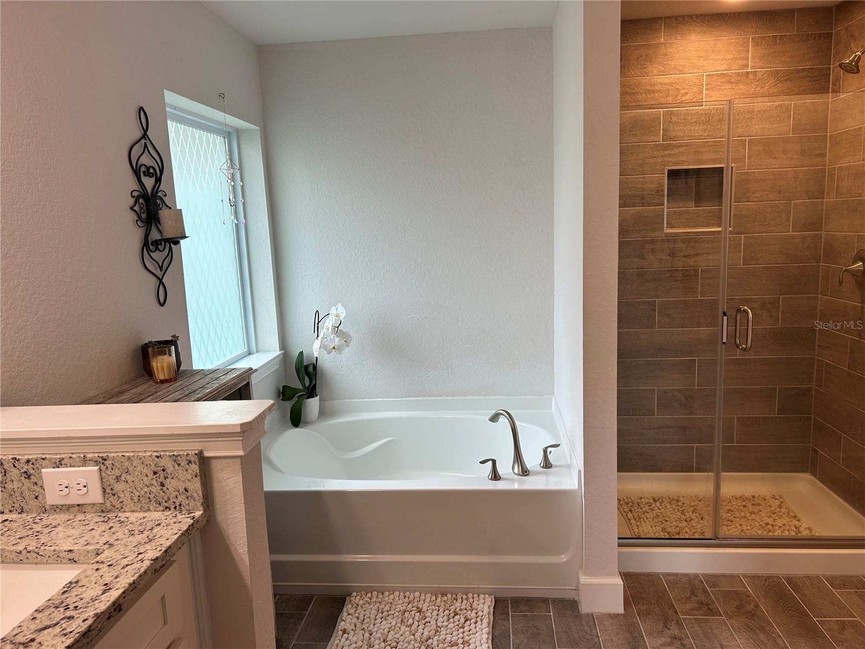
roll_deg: +2.2
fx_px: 650
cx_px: 432
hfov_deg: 67.3
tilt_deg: -9.0
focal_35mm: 26
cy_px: 324
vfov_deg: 53.1
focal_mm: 5.7
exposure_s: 1/120
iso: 50
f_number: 1.5
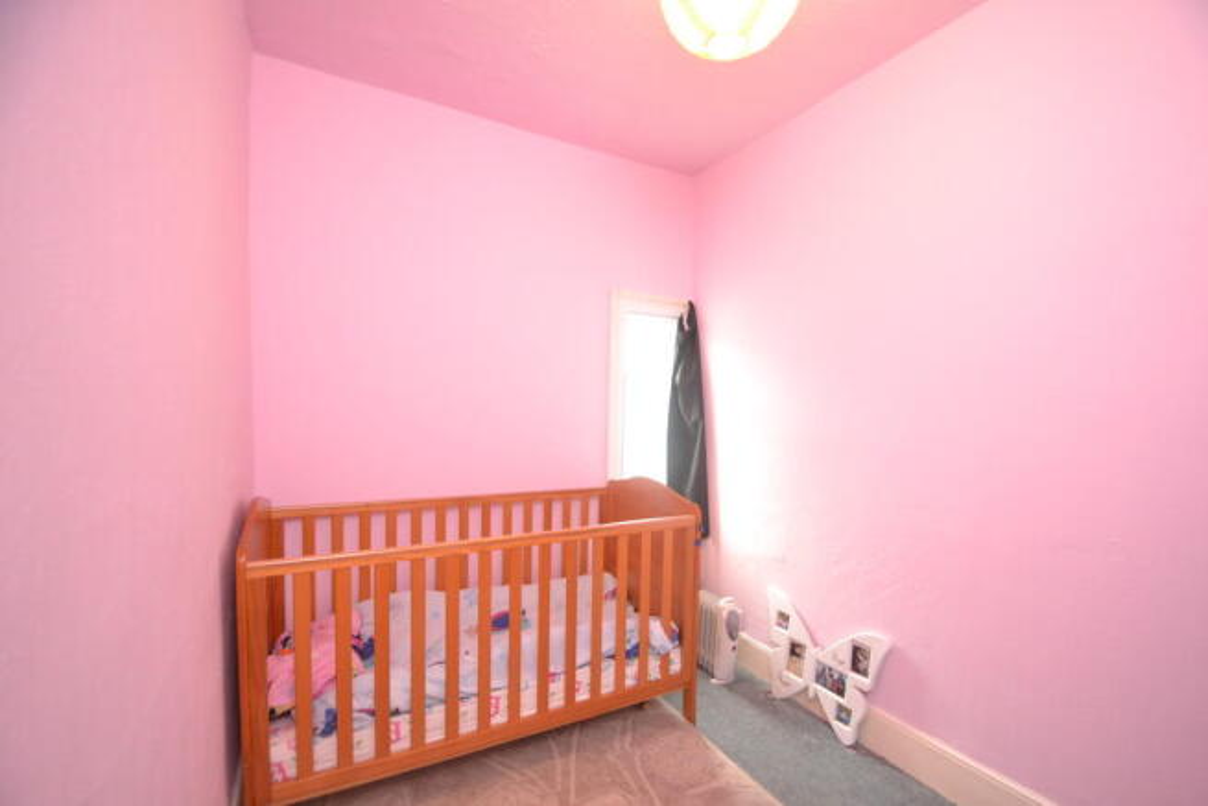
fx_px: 503
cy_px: 403
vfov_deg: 77.4
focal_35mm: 15
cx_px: 604
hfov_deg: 100.4
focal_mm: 10
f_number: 3.5
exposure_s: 1/60
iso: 1600
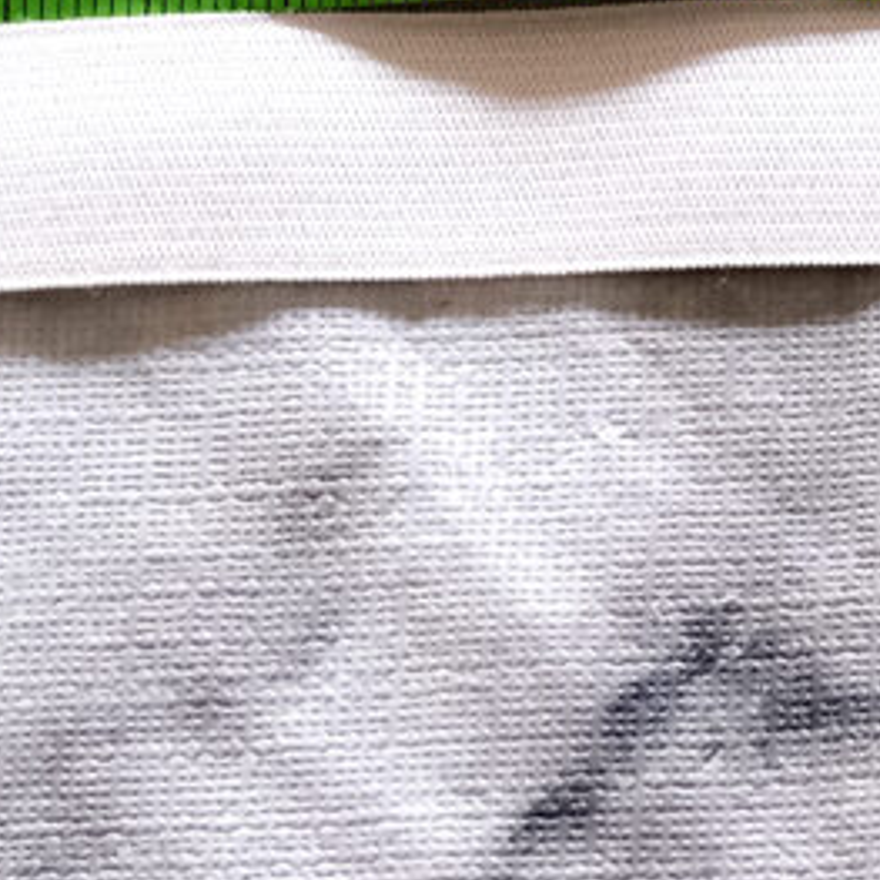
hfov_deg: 10.8
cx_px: 1529
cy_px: -199
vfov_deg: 11.3
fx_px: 4372
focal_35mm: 152
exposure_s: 1/60
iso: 1600
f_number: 3.5
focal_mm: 15.6
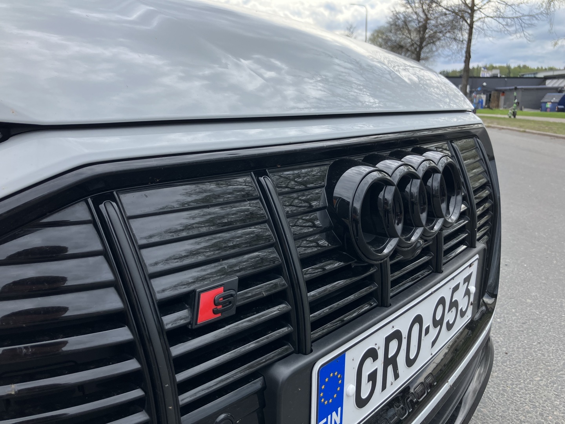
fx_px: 457
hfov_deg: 63.4
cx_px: 282
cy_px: 212
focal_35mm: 28
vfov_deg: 49.7
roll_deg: -0.3
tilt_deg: -12.8
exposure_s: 1/714
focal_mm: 3.99
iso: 32
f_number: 1.8
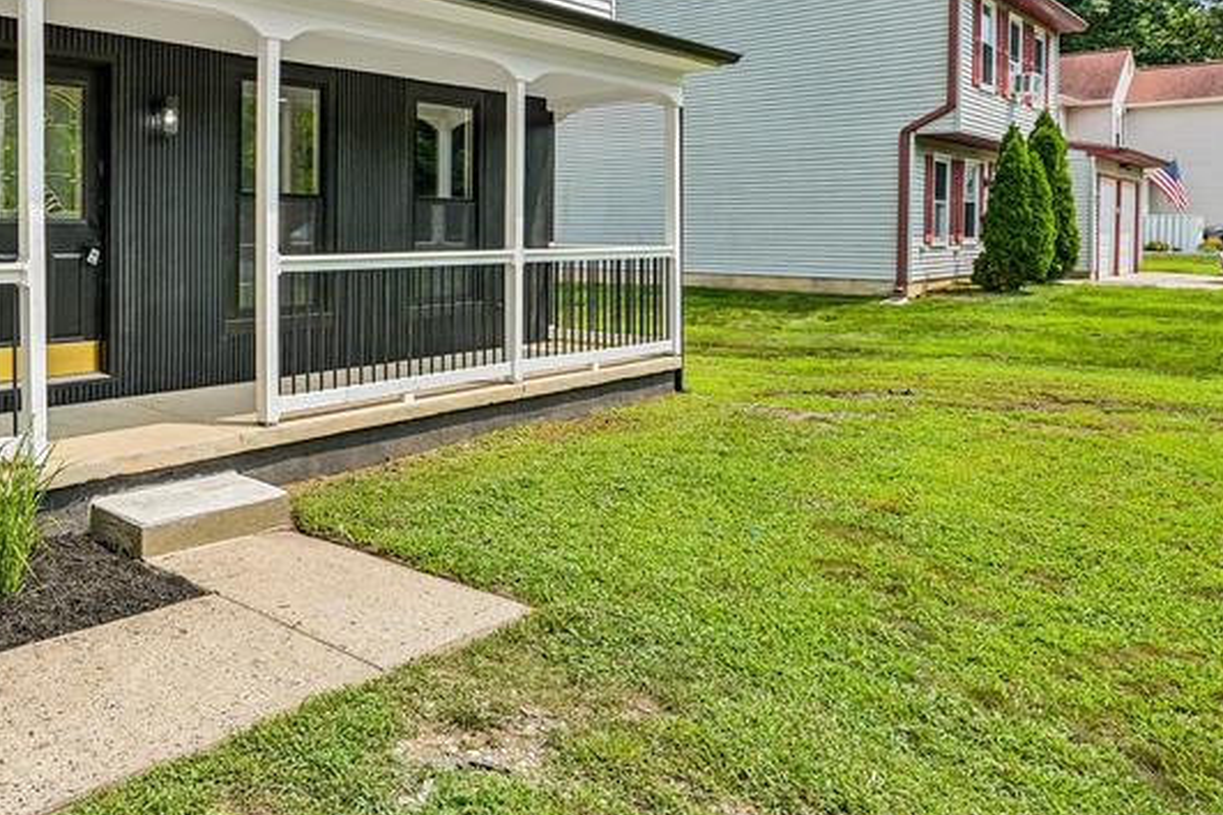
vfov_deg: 46.7
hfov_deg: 59.1
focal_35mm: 27
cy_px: 236
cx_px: 161
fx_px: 917
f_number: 8
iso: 100
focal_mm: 14
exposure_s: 1/250
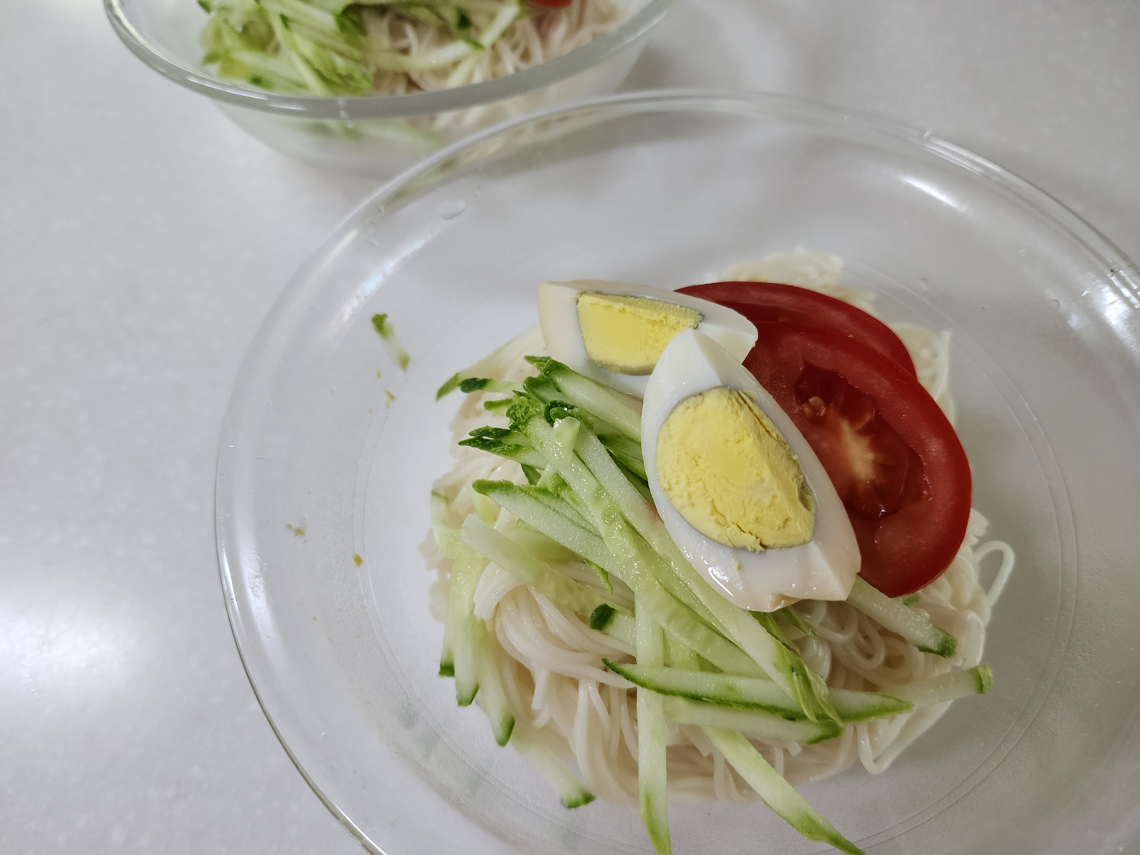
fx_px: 757
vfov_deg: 58.9
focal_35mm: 23
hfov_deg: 73.9
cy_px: 428
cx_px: 570
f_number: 1.8
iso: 320
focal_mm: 6.4
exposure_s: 1/120
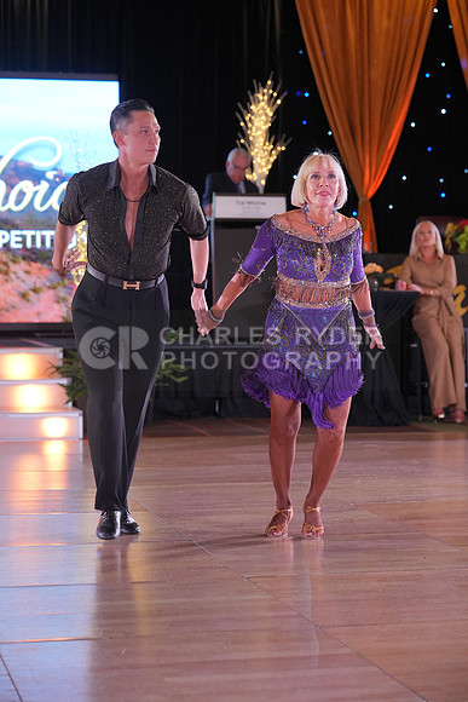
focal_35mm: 87
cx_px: 234
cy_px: 351
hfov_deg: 15.7
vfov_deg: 23.4
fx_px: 1695
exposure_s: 1/400
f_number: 4
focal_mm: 87
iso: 2000
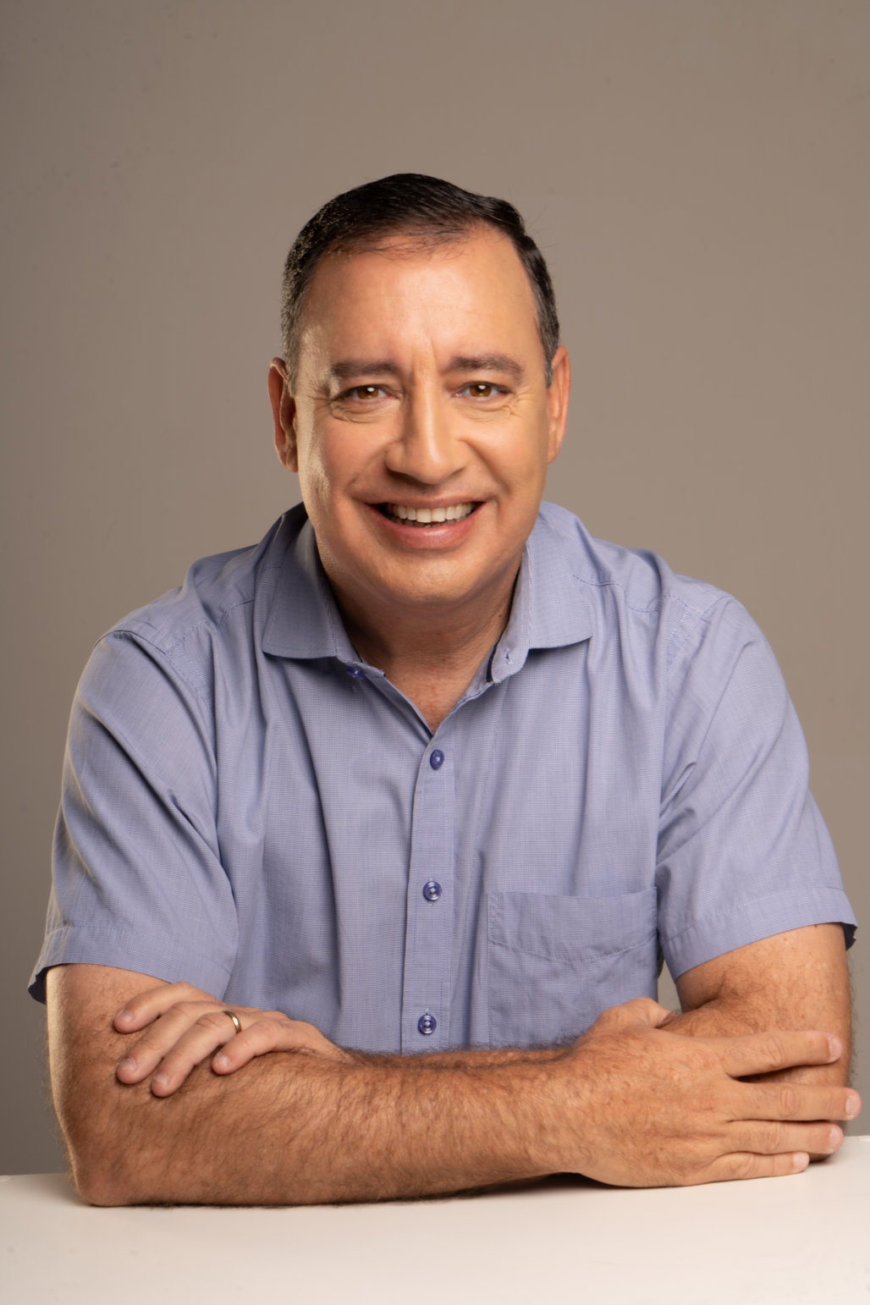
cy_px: 652
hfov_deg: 20.0
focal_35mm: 68
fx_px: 2465
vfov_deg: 29.7
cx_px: 435
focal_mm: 68
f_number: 16
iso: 100
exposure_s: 1/125
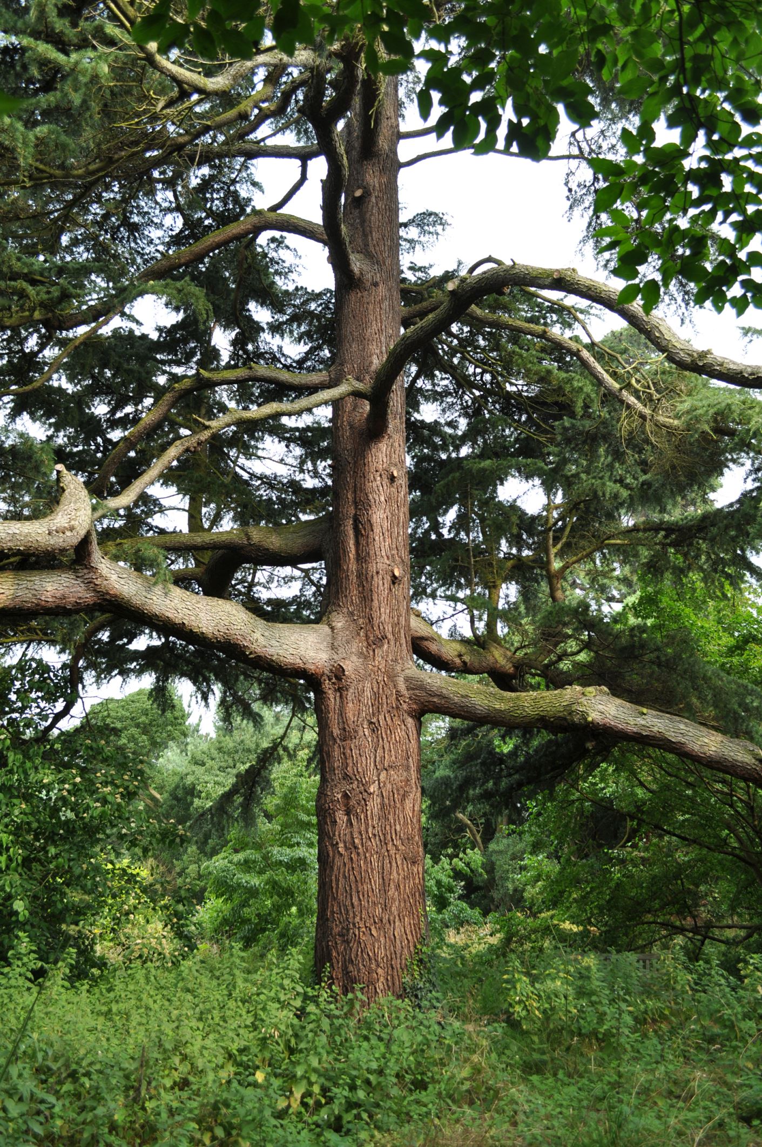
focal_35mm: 30
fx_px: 955
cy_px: 574
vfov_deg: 62.0
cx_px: 381
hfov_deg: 43.5
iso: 200
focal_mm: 20
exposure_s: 1/125
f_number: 6.3
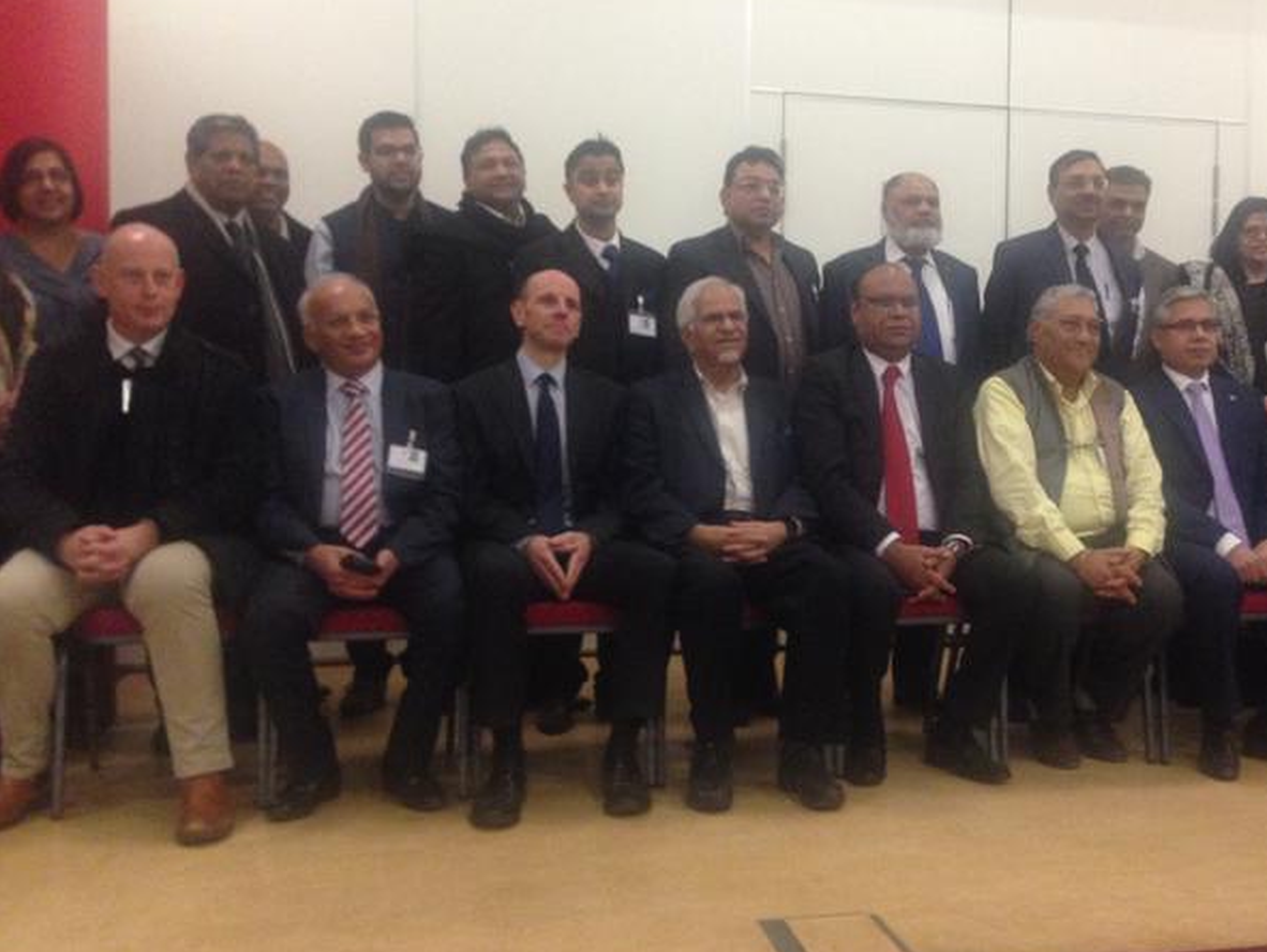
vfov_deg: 33.6
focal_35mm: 43
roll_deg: +0.7
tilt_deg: -0.6
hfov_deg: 43.3
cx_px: 821
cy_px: 461
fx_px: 1575
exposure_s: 1/20
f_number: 2.4
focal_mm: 4.12
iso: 320
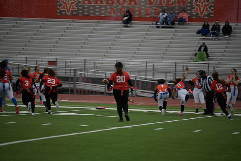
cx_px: 121
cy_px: 80
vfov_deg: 6.8
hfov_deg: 10.2
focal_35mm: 201
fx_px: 1346
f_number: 2.8
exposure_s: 1/200
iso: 90
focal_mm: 200
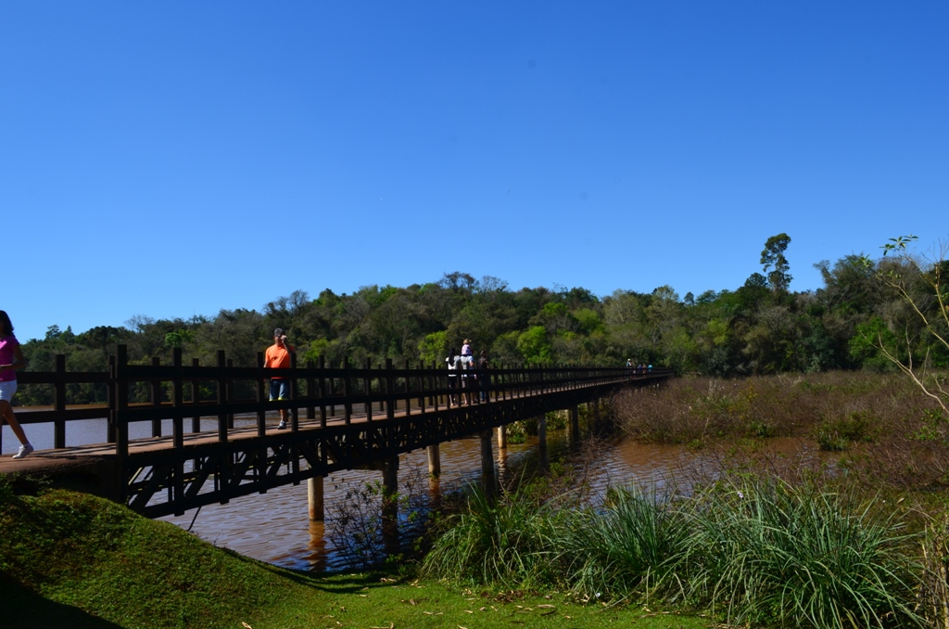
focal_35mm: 30
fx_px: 789
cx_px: 474
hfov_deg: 62.0
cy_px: 314
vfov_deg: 43.4
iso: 100
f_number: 11
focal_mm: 20
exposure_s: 1/125
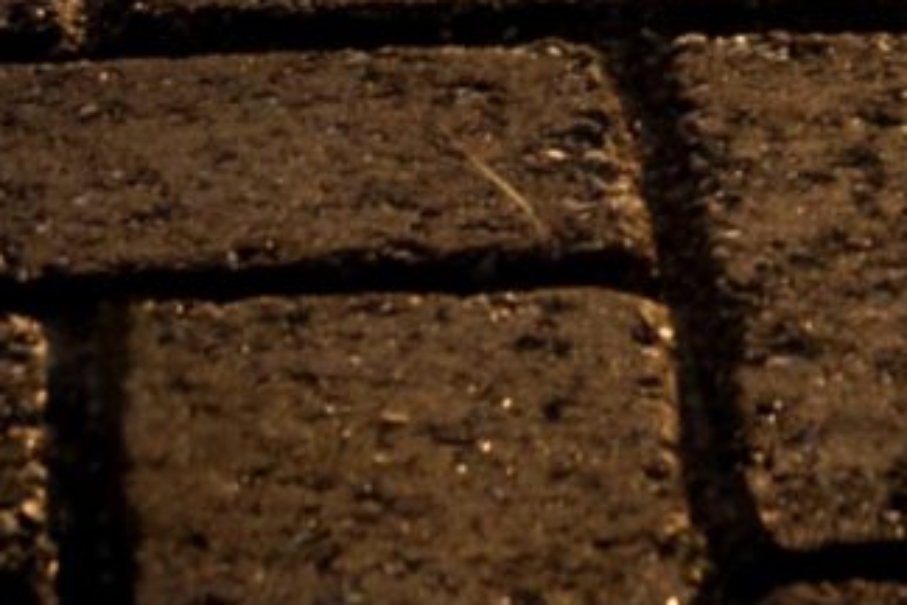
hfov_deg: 8.0
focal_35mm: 229
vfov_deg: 5.7
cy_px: -1111
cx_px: 2455
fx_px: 5769
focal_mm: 29
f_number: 10
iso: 200
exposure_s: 1/250
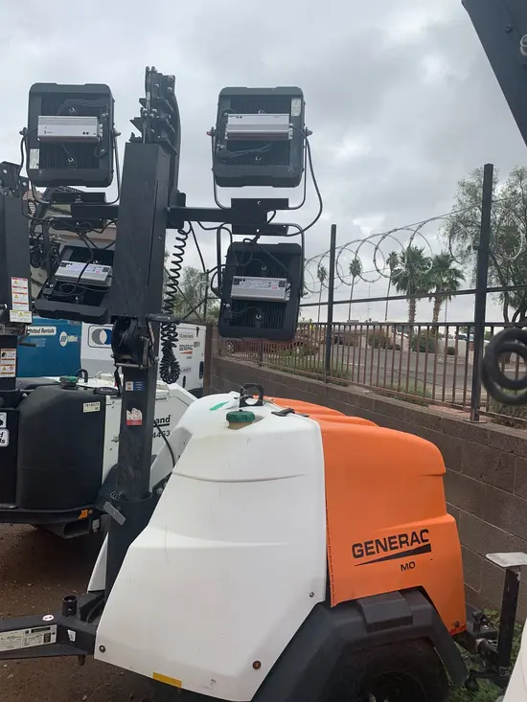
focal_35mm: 26
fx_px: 528
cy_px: 351
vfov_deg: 67.3
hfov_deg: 53.1
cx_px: 264
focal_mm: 4.25
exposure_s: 1/1845
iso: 25
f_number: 1.8
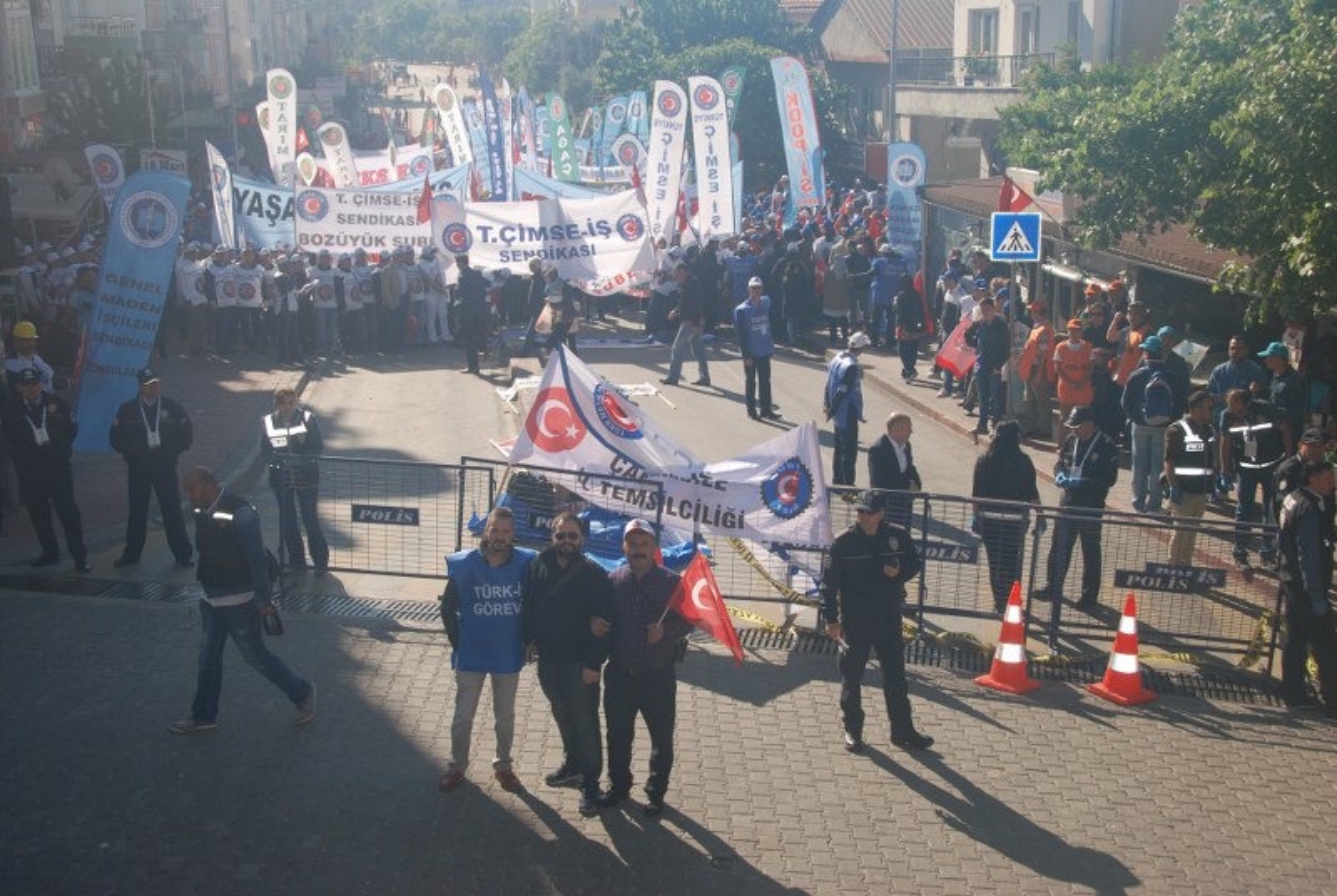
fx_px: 1785
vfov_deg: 28.2
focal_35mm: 48
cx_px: 668
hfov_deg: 41.1
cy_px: 448
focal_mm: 32
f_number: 9
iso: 100
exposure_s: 1/200
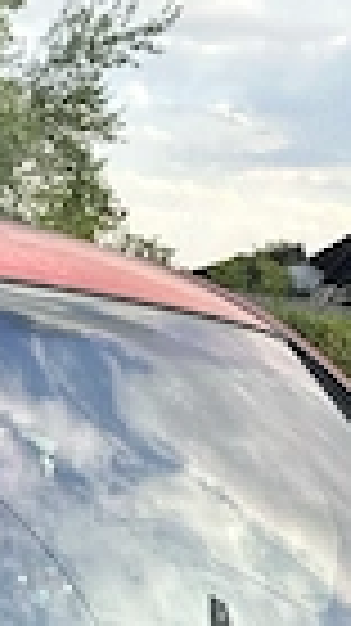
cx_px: -302
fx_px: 1243
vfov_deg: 23.6
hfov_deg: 14.1
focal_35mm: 75
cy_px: 887
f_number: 1.78
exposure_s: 1/431
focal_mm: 6.86
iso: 80
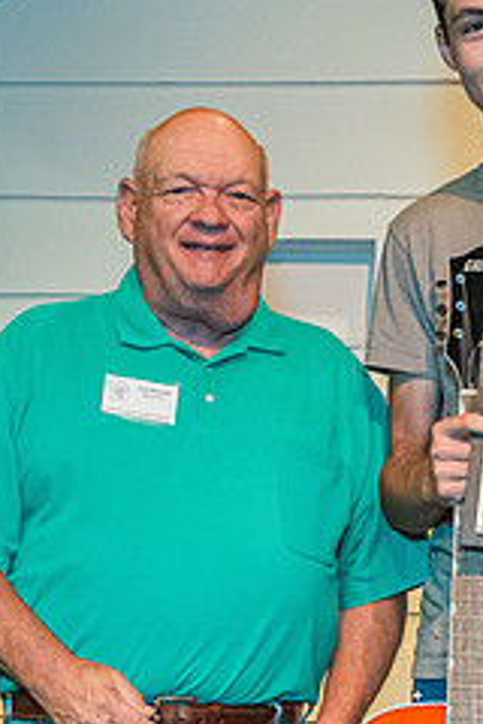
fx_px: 2214
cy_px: 650
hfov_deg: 12.4
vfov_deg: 18.3
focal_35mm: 110
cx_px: 408
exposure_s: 1/160
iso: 6400
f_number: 4
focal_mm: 33
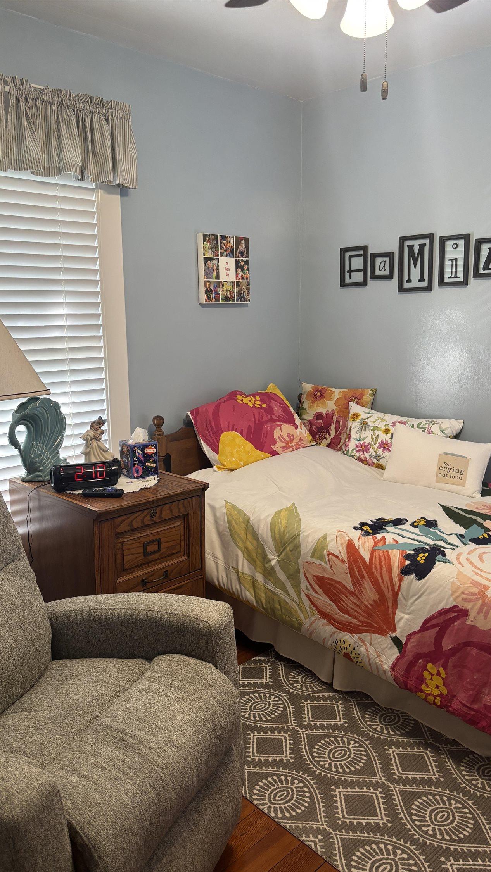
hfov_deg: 40.2
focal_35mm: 29
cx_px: 229
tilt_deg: -11.7
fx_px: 671
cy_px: 446
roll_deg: -0.1
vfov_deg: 66.1
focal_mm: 5.96
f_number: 1.6
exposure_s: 1/60
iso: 125
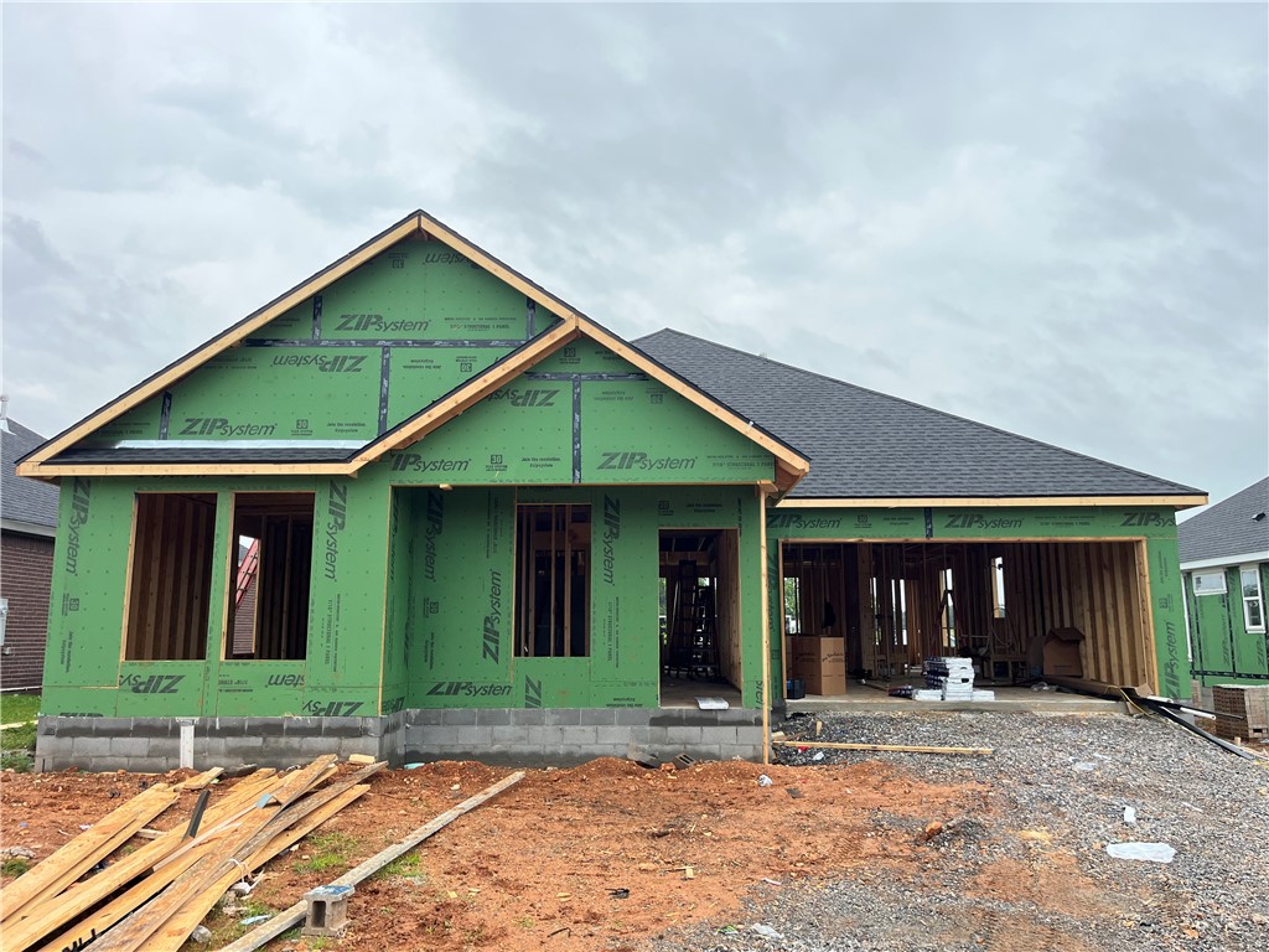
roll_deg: -0.3
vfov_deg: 53.1
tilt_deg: +9.5
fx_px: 953
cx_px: 634
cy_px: 476
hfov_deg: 67.3
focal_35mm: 26
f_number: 1.6
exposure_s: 1/129
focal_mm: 5.1
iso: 50
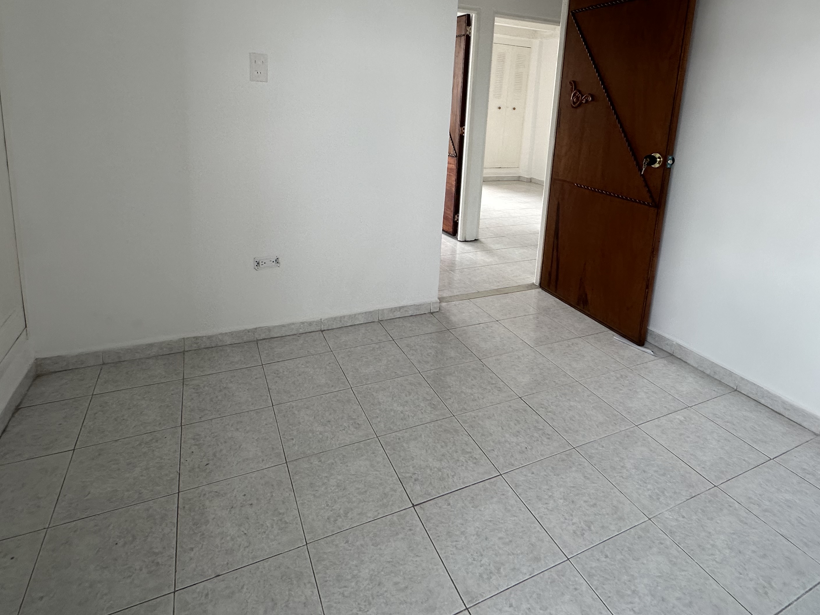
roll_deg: -4.4
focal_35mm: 20
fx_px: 474
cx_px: 423
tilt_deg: -10.6
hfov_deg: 81.7
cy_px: 195
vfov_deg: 63.9
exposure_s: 1/99
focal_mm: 2.22
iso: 100
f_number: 2.2
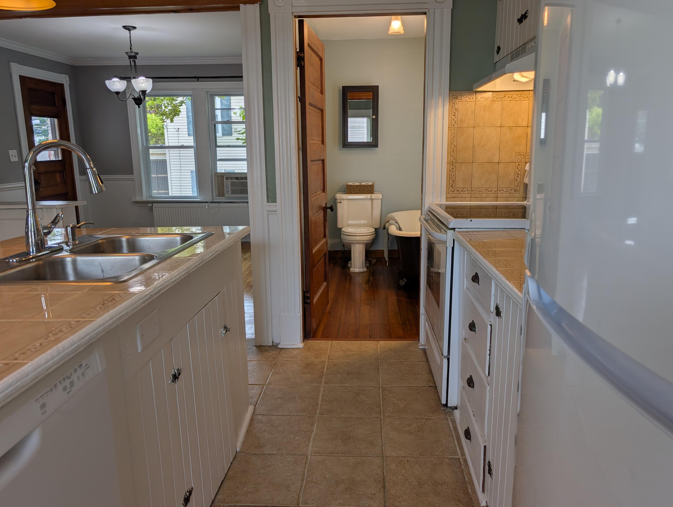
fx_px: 487
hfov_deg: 69.3
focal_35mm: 25
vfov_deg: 55.0
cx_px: 349
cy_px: 246
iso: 20
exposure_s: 1/311
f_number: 1.68
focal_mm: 6.9
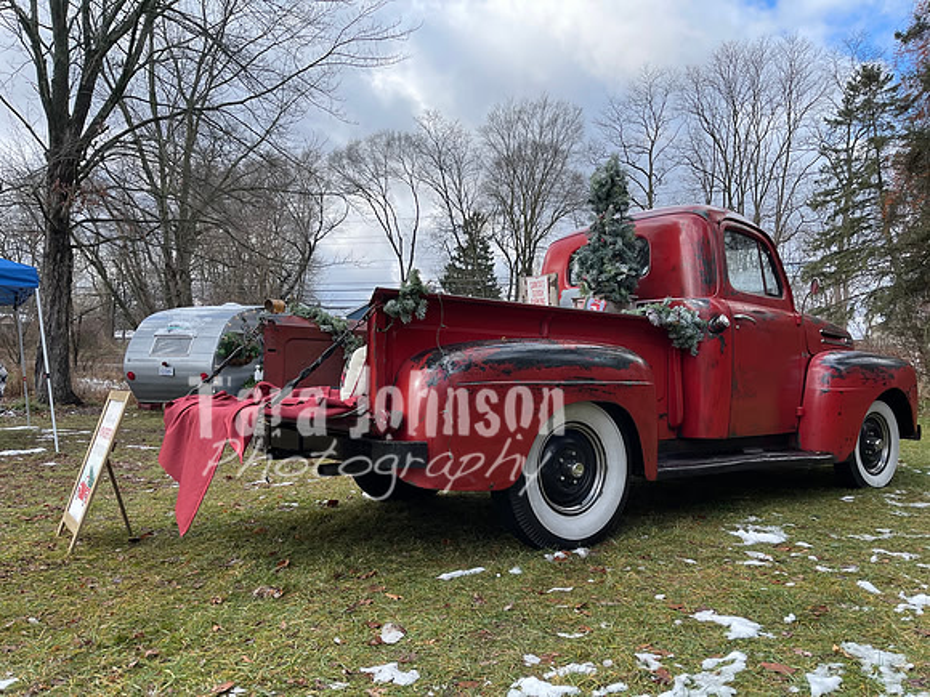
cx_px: 465
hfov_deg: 67.3
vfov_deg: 53.1
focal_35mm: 26
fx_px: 699
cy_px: 348
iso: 32
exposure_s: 1/1119
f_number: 1.6
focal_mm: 5.1
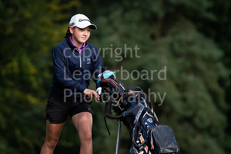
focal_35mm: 675
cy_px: 77
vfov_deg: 2.0
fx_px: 4332
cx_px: 116
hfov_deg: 3.1
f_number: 6.3
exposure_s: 1/2000
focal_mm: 450
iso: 800
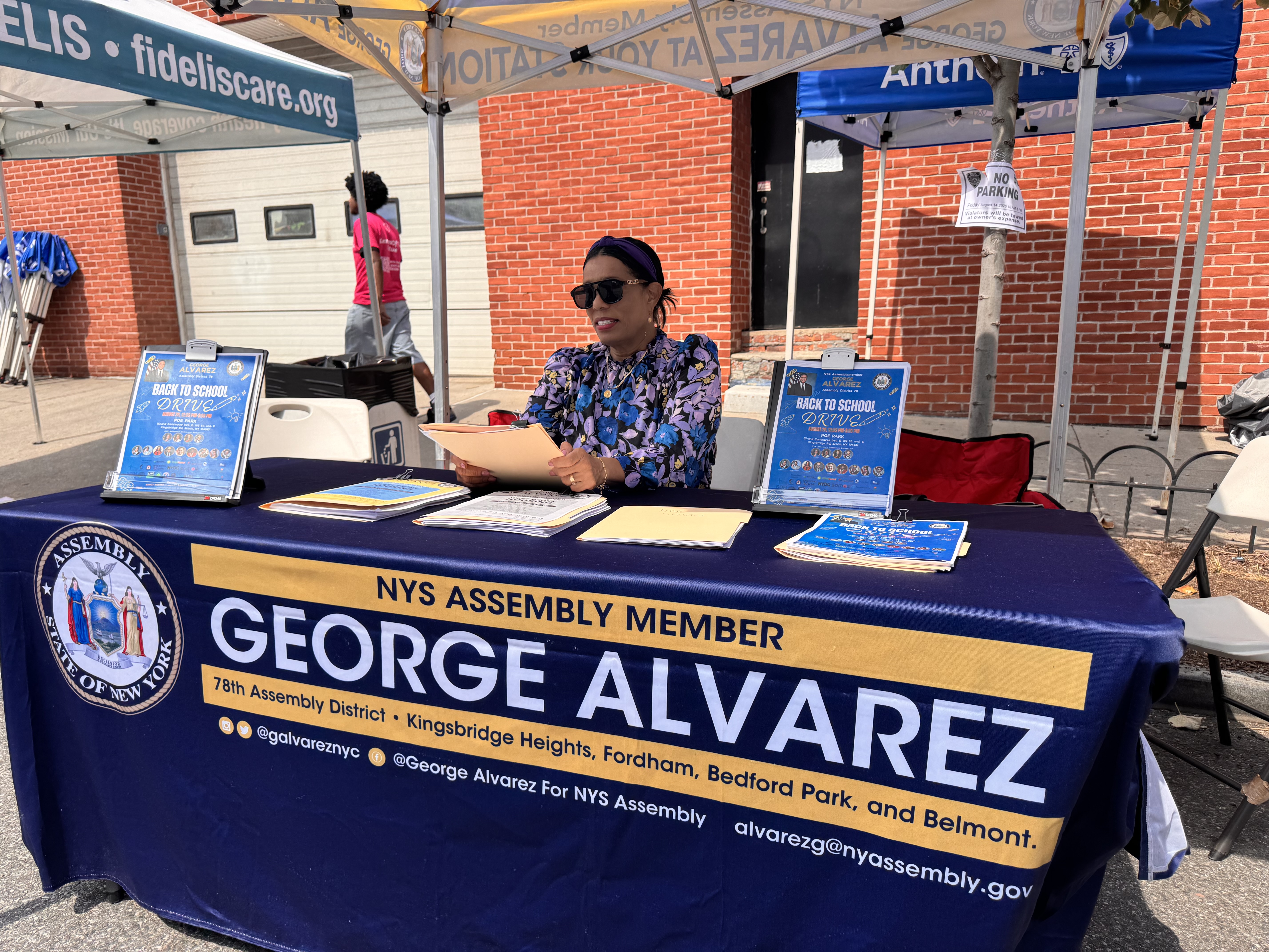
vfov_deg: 56.8
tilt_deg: -10.2
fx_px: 880
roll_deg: +1.3
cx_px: 634
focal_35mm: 24
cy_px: 476
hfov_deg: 71.6
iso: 80
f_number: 1.78
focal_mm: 6.76
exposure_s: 1/2506
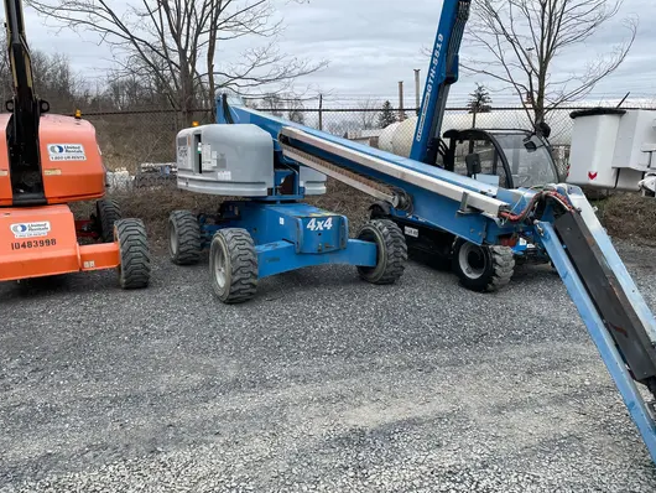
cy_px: 243
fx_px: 512
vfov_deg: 51.4
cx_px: 323
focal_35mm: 27
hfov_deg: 65.3
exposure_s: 1/2132
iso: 32
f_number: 1.6
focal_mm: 4.2
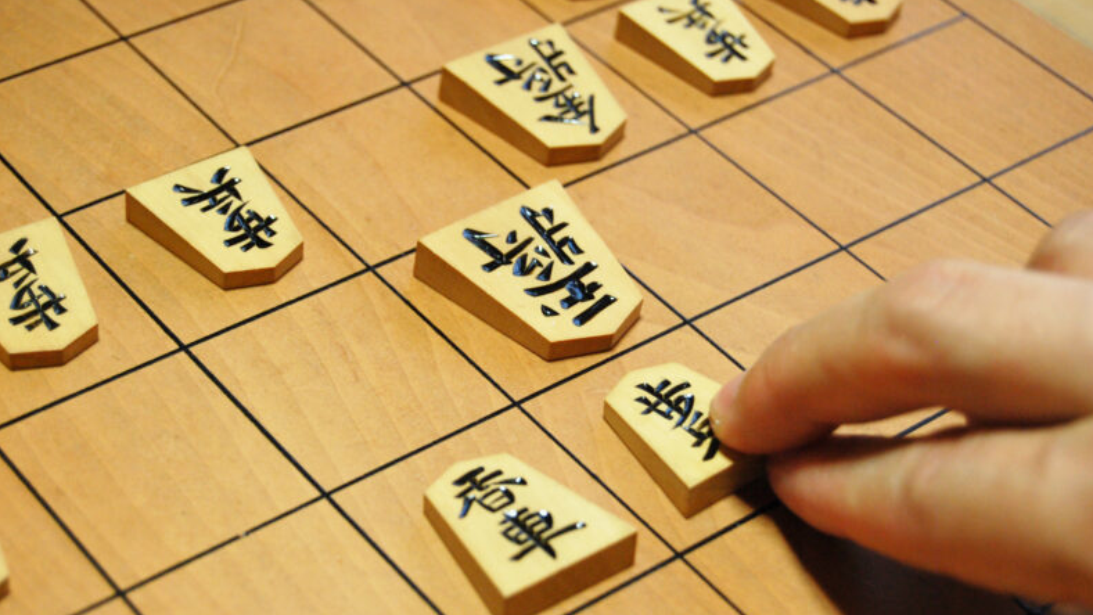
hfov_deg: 24.3
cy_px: 355
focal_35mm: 88
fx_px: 2537
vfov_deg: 13.8
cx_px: 553
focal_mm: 55
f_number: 5.6
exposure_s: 1/25
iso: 800
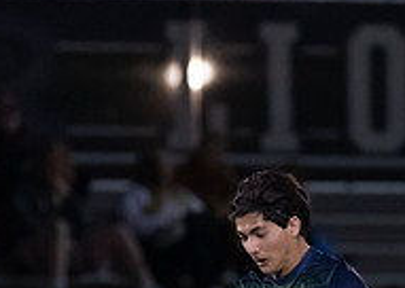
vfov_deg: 1.2
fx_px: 13673
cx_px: 314
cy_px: 339
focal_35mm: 1190
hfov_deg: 1.7
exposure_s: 1/1250
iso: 2500
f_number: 2.8
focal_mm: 200
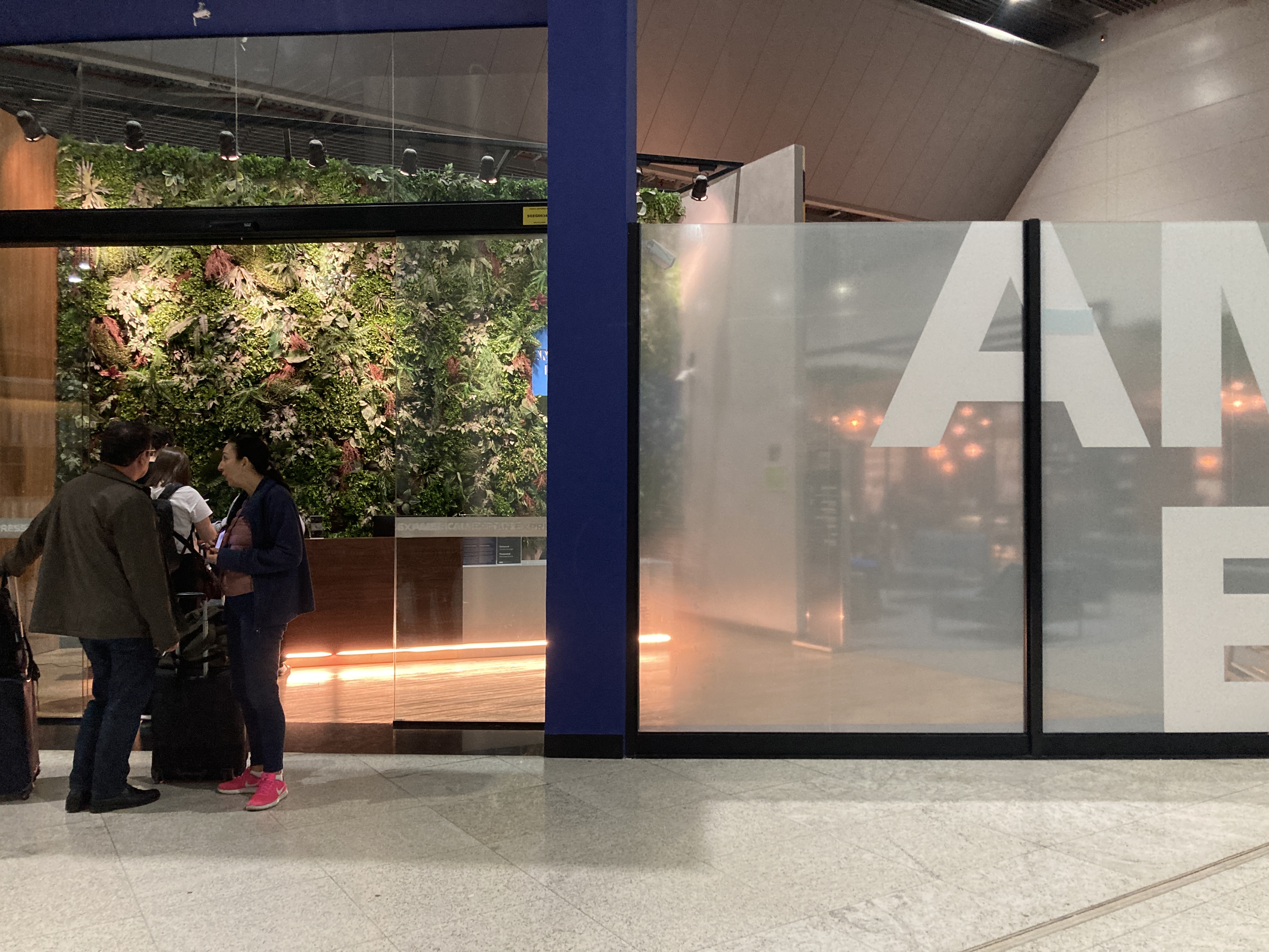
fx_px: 1026
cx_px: 634
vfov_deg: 49.7
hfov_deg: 63.4
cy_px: 476
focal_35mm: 28
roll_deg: -0.4
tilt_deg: +0.0
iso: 320
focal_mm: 3.99
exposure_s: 1/60
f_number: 1.8
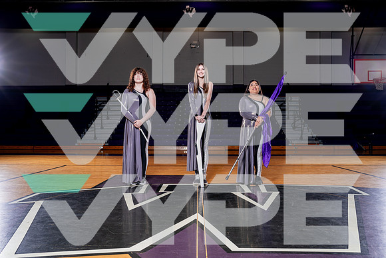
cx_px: 193
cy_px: 129
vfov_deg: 40.2
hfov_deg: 57.5
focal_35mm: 33
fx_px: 352
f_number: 5.6
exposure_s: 1/250
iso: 100
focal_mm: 32
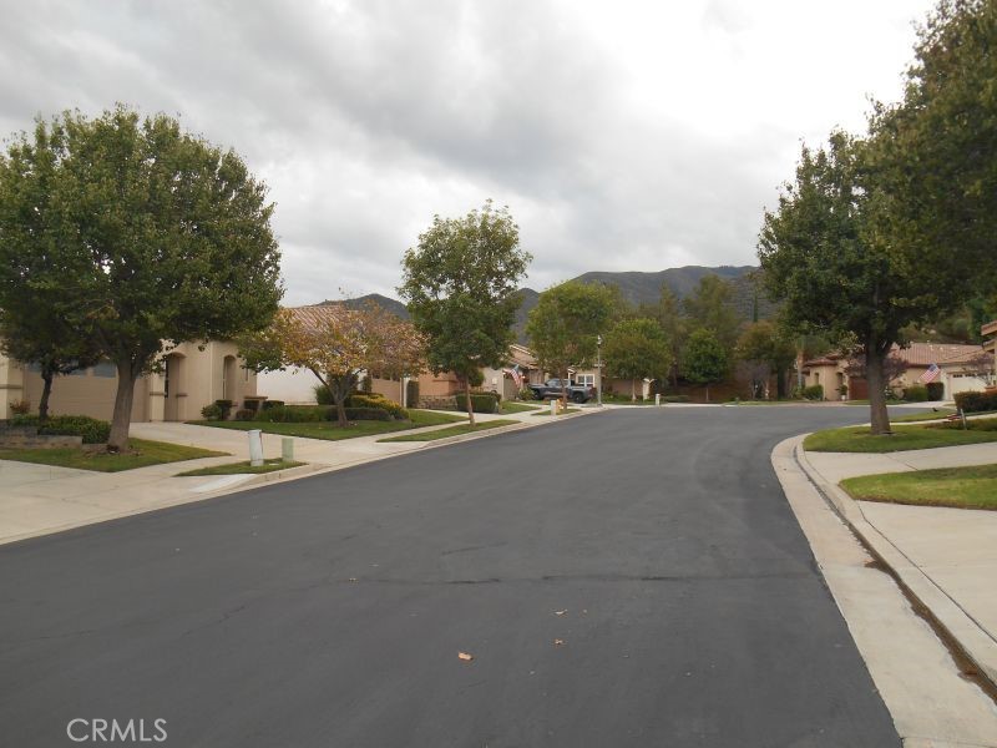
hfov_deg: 67.3
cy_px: 374
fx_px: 749
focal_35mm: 26
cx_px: 498
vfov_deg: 53.1
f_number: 3.4
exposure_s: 1/100
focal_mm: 4.7
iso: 80
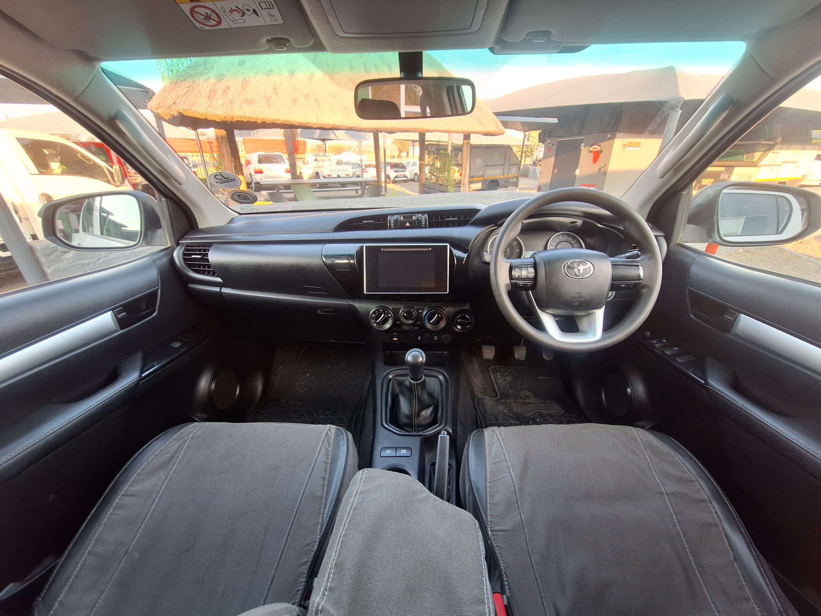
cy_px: 308
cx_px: 410
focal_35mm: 13
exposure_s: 1/50
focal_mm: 1.74
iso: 64
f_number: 2.2
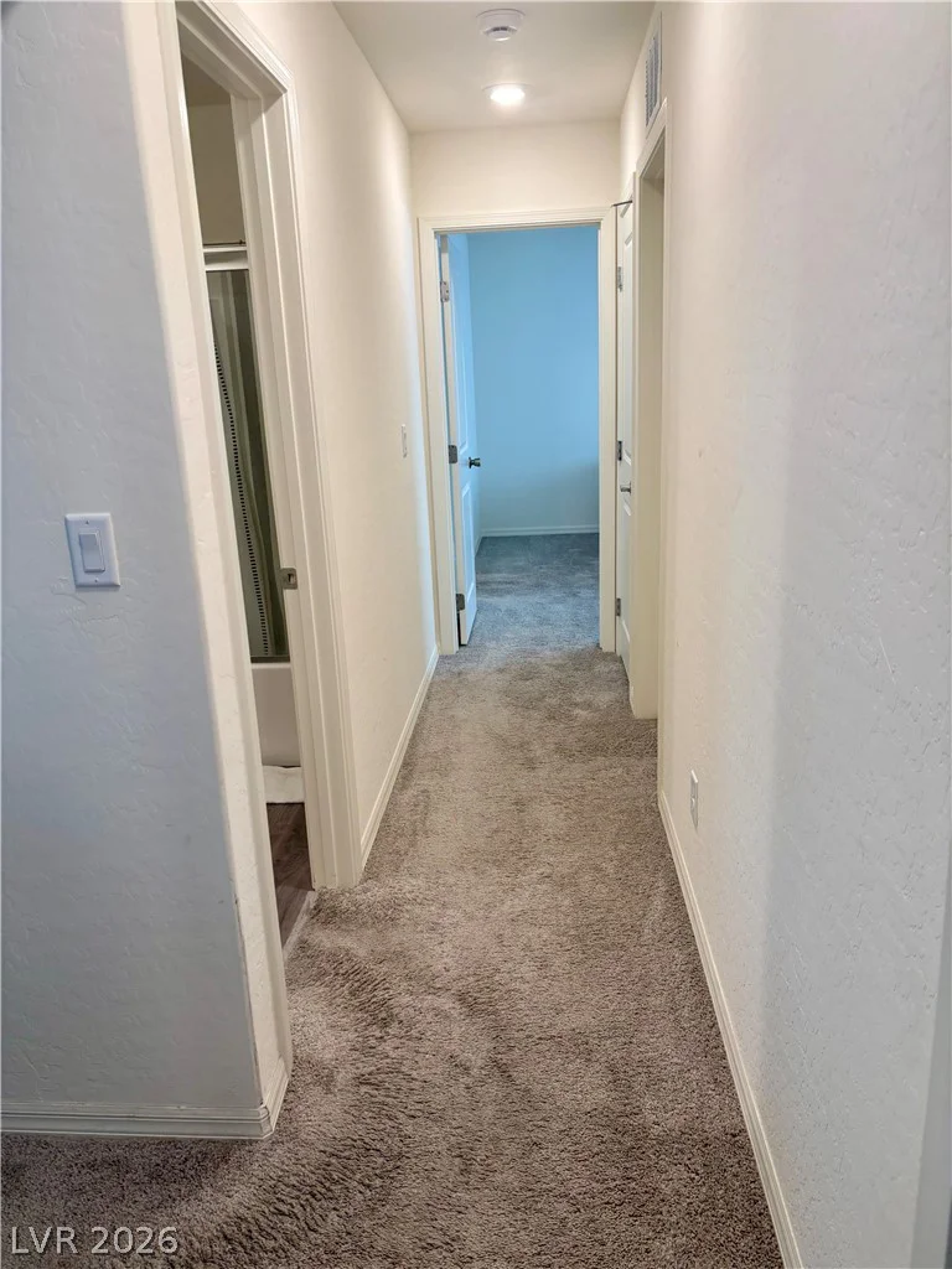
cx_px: 476
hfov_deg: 53.1
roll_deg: +1.8
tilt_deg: -15.4
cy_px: 634
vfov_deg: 67.3
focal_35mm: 26
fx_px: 953
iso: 100
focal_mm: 5.96
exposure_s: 1/120
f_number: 1.6
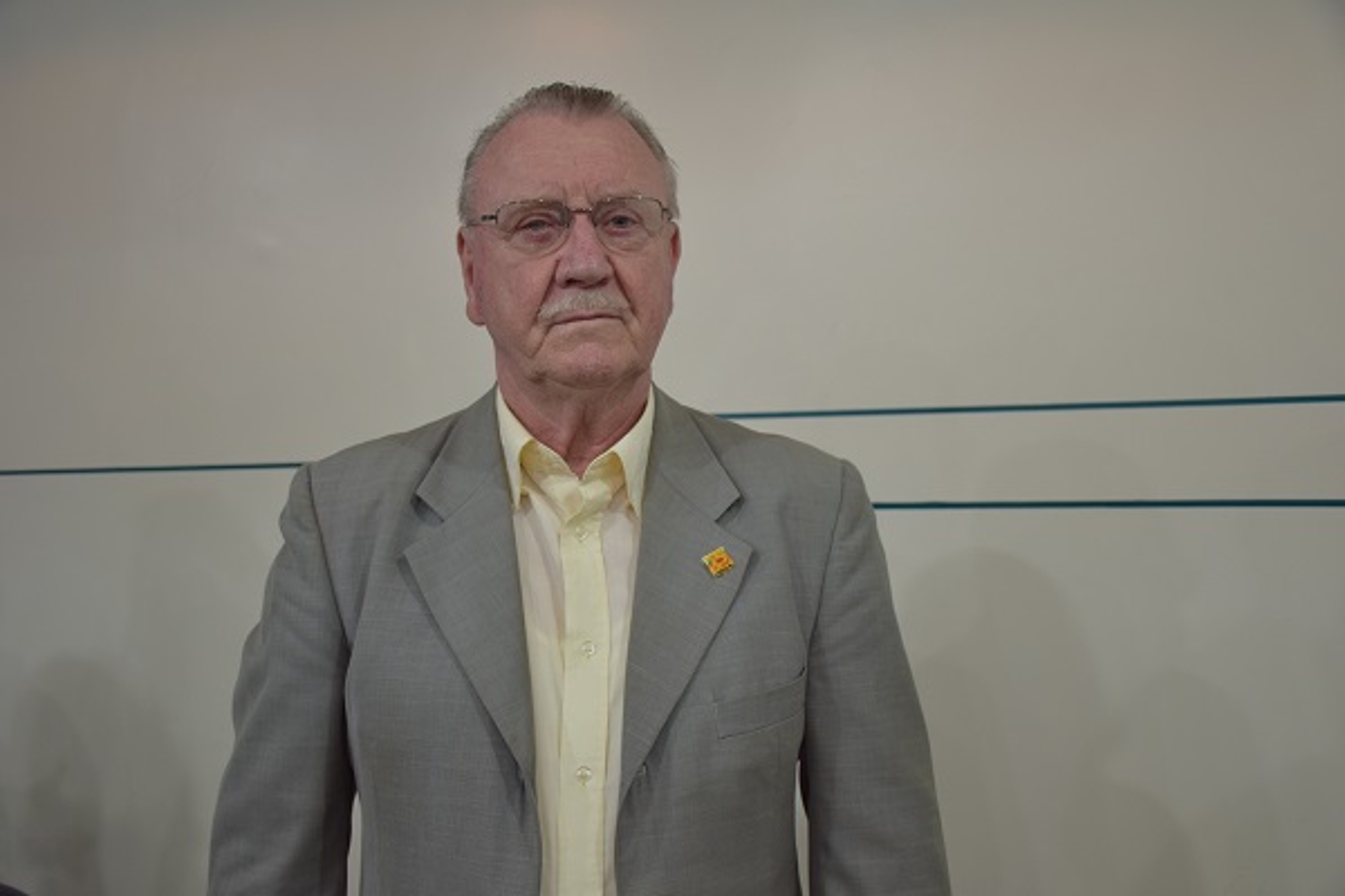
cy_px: 448
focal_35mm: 34
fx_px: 1289
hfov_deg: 55.1
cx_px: 672
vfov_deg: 38.4
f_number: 4
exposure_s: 1/60
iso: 450
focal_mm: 23
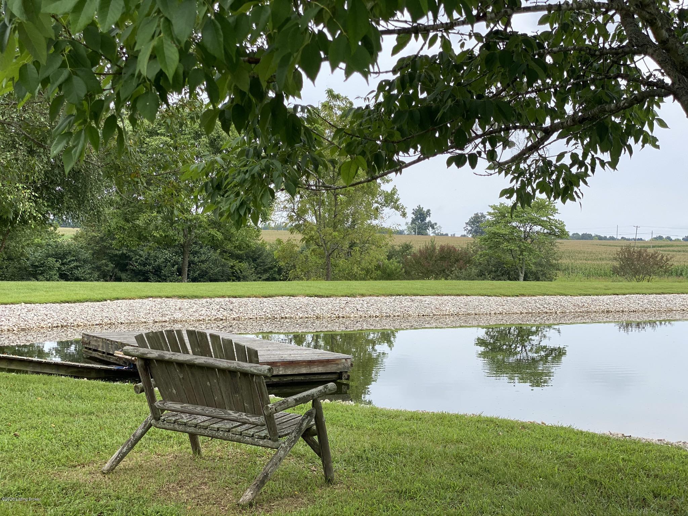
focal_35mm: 52
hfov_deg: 36.8
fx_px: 1034
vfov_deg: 28.0
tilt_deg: +0.5
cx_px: 344
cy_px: 258
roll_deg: -1.5
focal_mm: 6
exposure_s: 1/623
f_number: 2
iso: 20
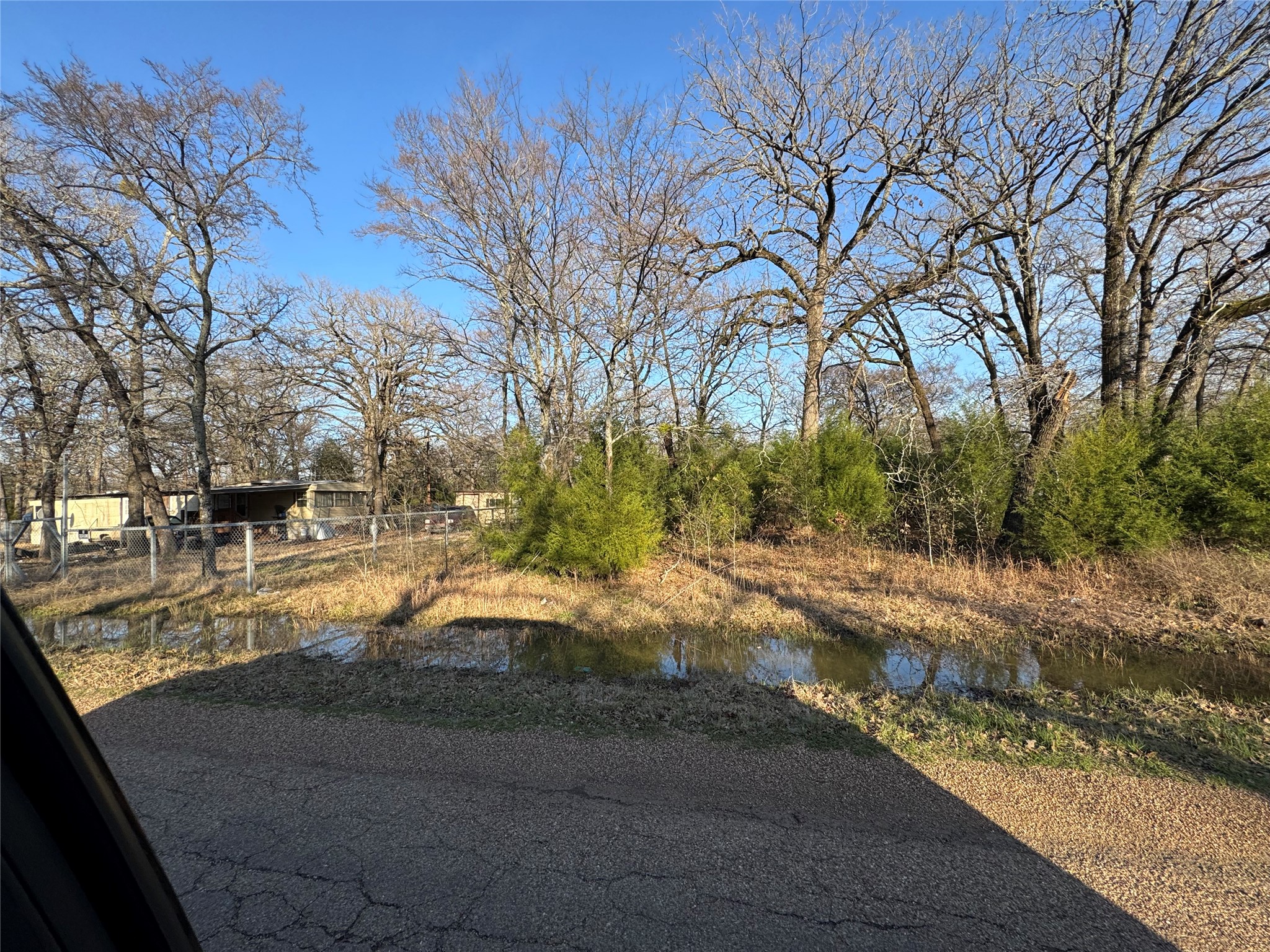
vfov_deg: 85.7
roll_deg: +3.2
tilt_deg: +1.8
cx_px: 635
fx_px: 514
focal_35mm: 14
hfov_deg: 102.1
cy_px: 476
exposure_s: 1/700
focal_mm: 2.22
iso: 40
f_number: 2.2
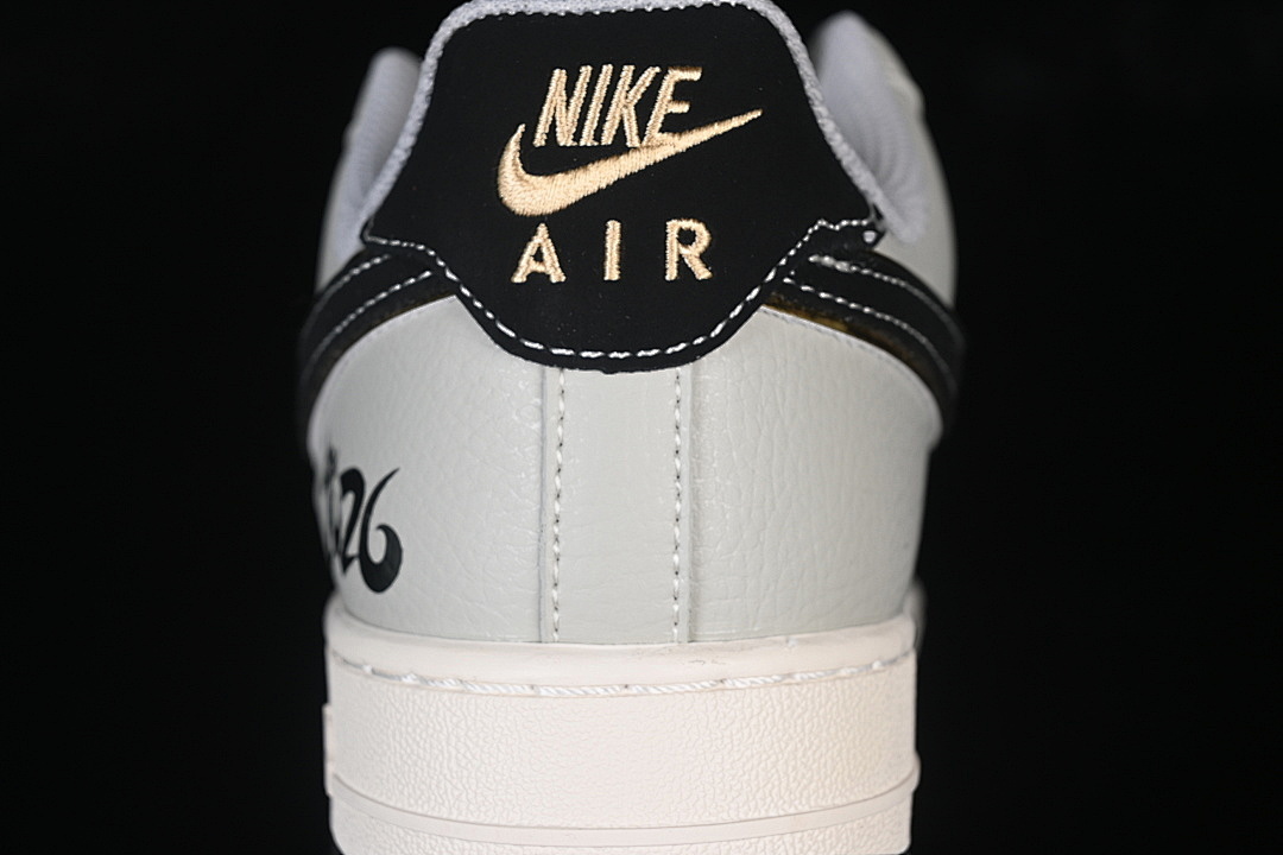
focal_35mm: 75
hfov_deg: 27.0
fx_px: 2673
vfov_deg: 18.2
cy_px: 428
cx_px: 642
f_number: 7.1
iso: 160
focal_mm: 50
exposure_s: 1/80
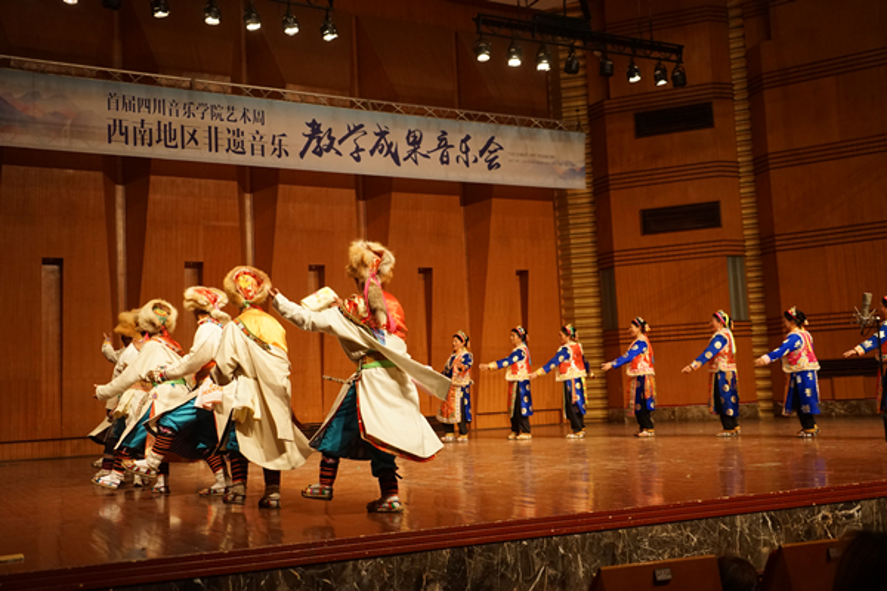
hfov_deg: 50.7
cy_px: 296
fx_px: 936
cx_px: 444
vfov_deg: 35.1
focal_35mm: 38
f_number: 4
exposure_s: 1/160
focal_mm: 38
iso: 2000
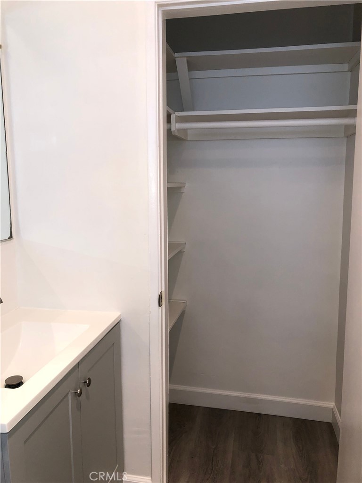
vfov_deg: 63.4
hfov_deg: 49.7
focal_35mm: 28
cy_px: 242
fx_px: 390
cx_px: 181
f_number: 1.8
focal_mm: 4
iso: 80
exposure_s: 1/120
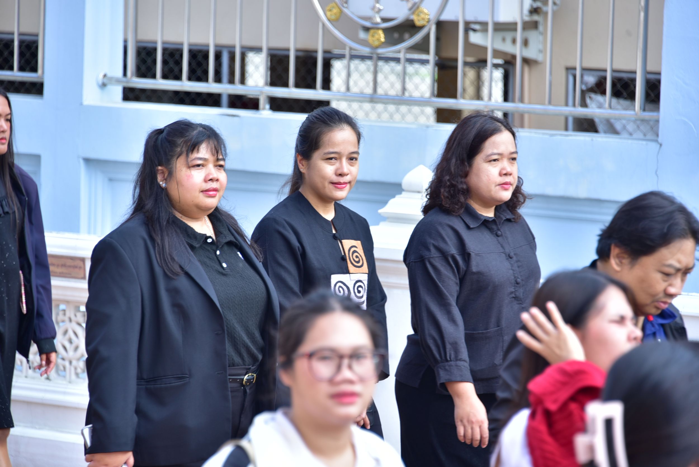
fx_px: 4079
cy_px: 234
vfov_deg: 6.5
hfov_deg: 9.8
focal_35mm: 210
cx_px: 350
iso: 250
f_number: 6.3
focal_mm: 210
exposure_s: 1/200
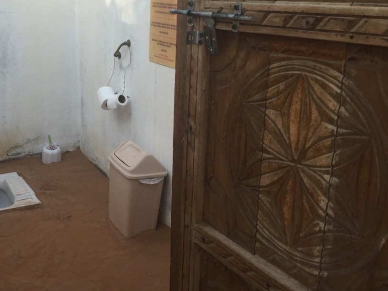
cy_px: 120
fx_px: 482
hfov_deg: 43.1
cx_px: 122
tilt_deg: -15.6
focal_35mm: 43
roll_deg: -0.4
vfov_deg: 33.5
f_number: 2.2
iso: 32
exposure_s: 1/682
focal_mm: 4.15
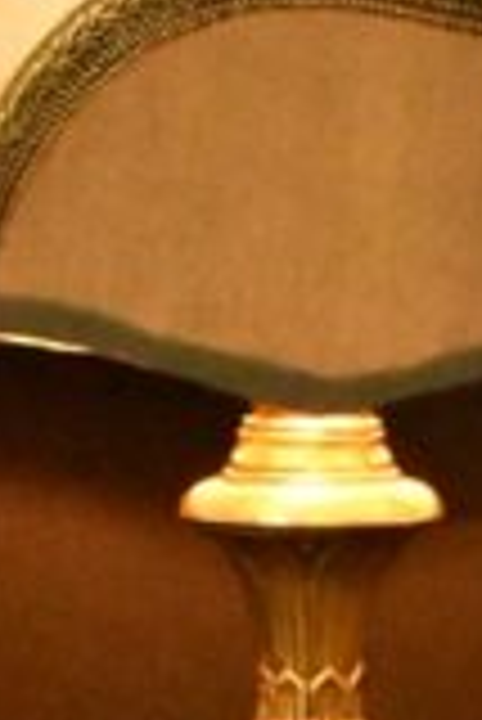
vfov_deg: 5.9
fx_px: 6913
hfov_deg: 4.0
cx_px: 279
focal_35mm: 345
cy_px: 832
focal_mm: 36
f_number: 8
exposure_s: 1/160
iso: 12800
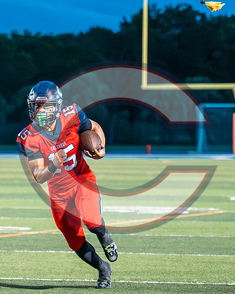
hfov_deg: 5.1
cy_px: 319
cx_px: 47
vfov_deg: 6.3
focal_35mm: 306
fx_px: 2656
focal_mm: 100
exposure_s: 1/1600
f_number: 2.8
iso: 10000
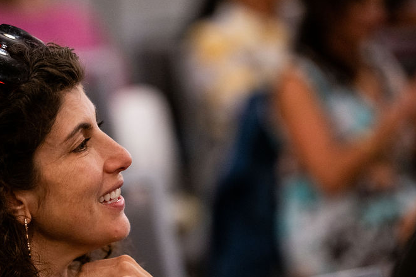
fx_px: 2958
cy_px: 208
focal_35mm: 256
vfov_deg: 5.4
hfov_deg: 8.0
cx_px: 144
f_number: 2.8
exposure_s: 1/100
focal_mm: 165
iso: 2500
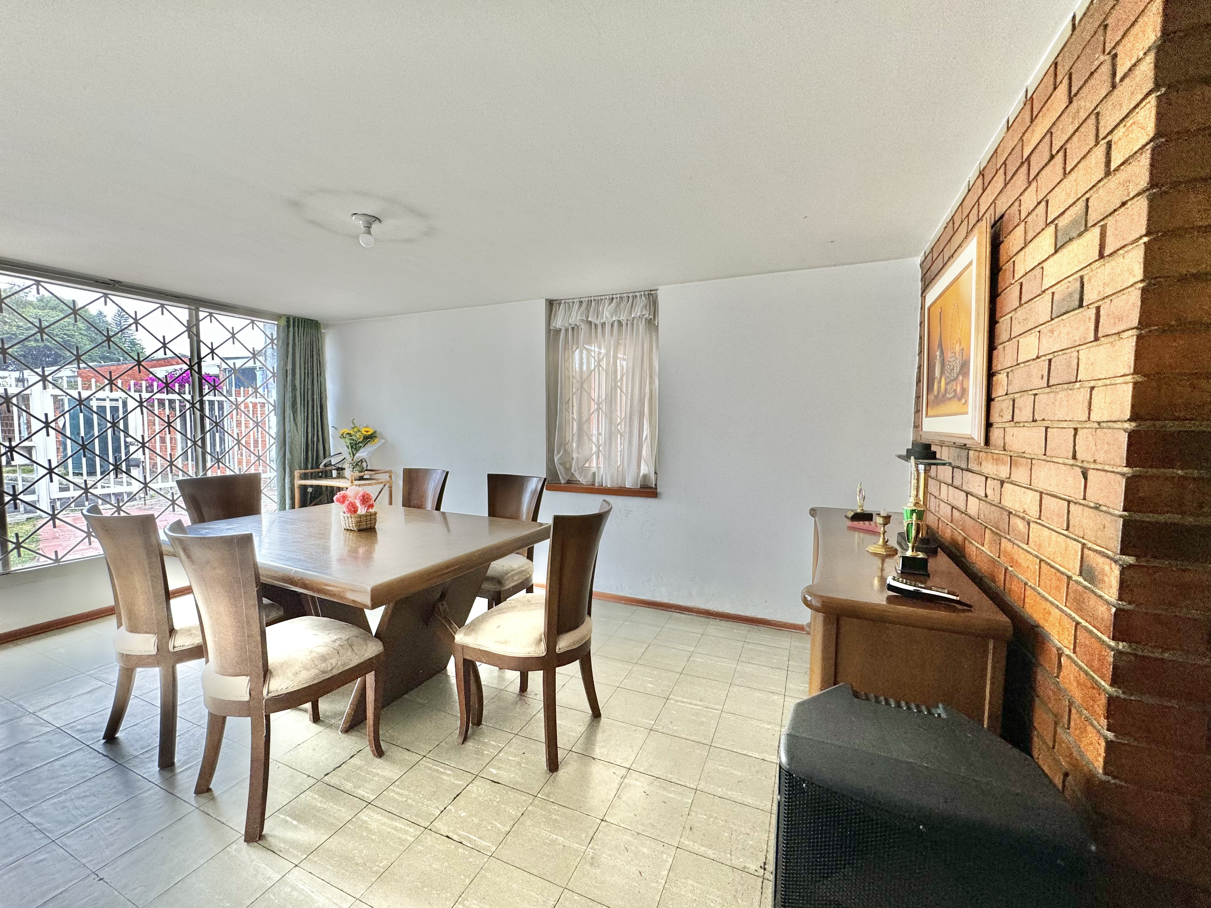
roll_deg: +0.1
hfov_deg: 102.1
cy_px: 454
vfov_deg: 85.7
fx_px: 490
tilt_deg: -2.8
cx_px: 606
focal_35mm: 14
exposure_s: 1/99
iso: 100
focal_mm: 2.22
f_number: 2.2
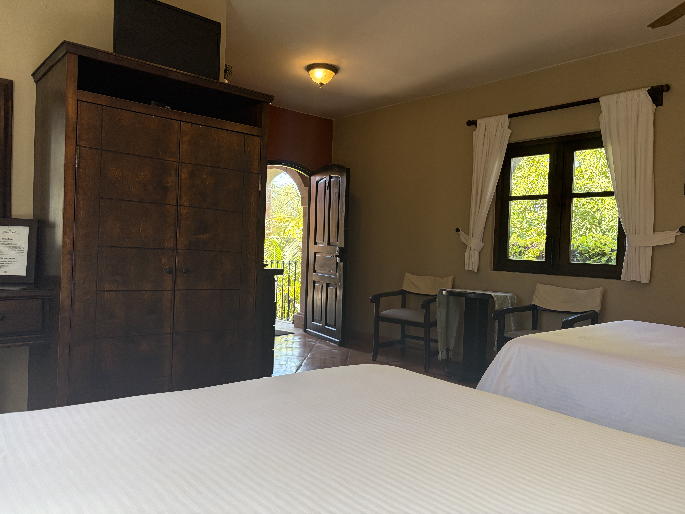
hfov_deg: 67.3
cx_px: 342
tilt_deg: -1.1
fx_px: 515
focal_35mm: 26
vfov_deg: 53.1
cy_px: 257
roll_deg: -1.9
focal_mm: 5.96
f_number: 1.6
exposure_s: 1/120
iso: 200
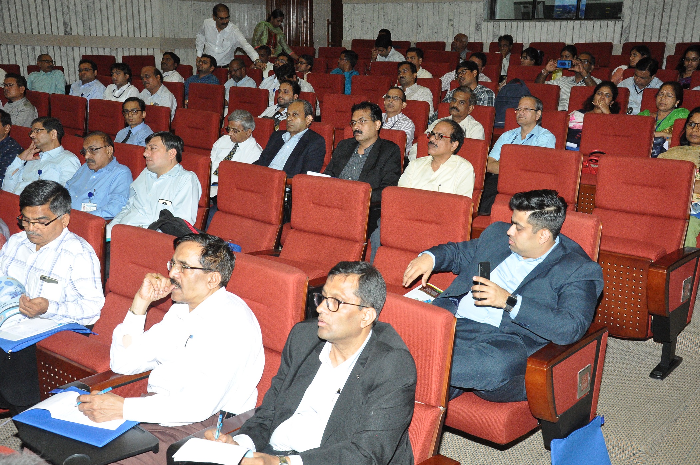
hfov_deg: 49.6
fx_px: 757
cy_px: 232
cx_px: 350
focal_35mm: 39
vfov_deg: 34.1
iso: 2500
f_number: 7.1
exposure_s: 1/125
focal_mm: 26
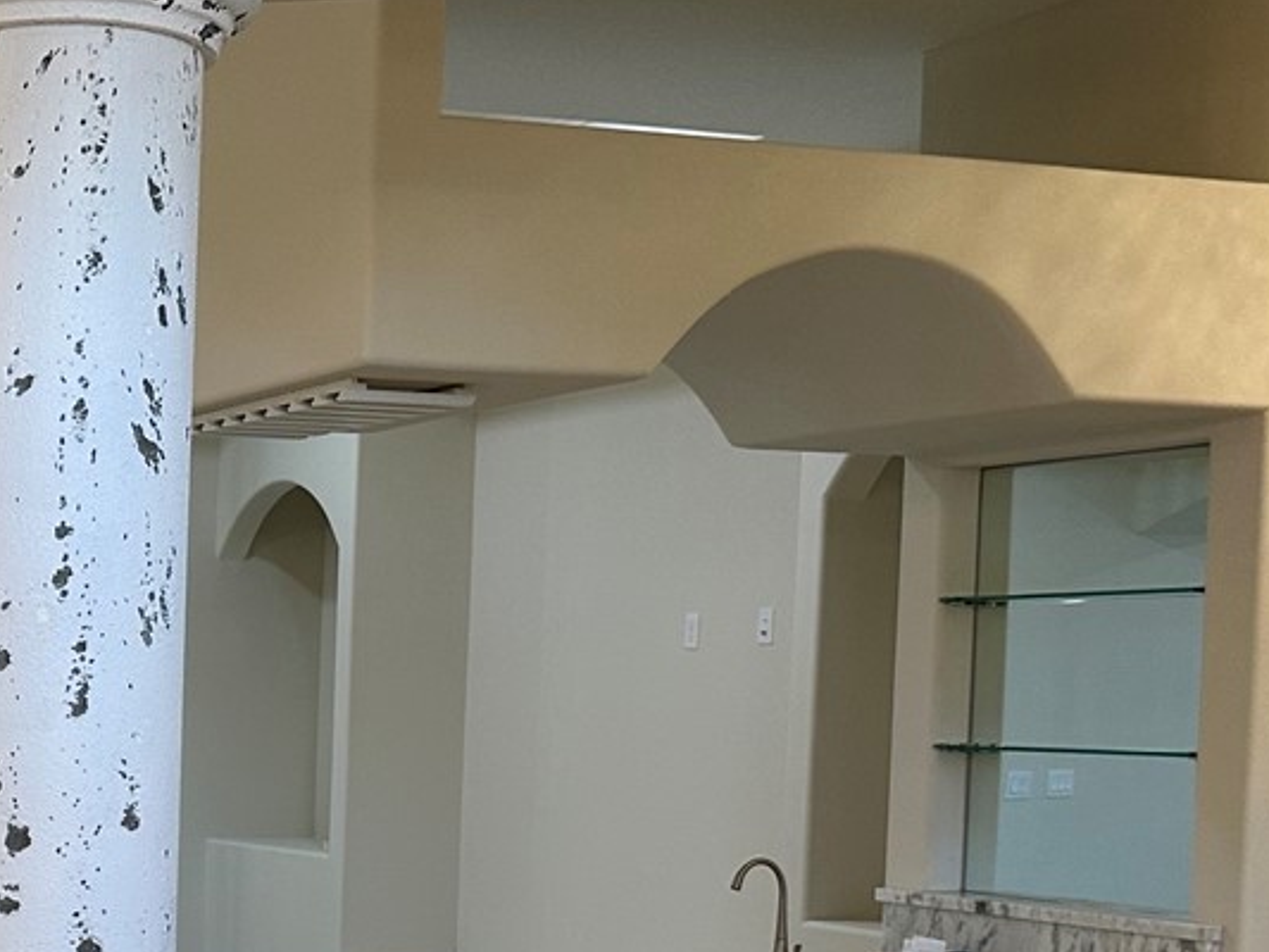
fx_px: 2640
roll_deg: -1.4
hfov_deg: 25.2
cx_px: -107
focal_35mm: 72
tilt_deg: -2.7
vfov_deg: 20.1
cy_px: 843
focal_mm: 6.86
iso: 125
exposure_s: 1/120
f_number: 1.78
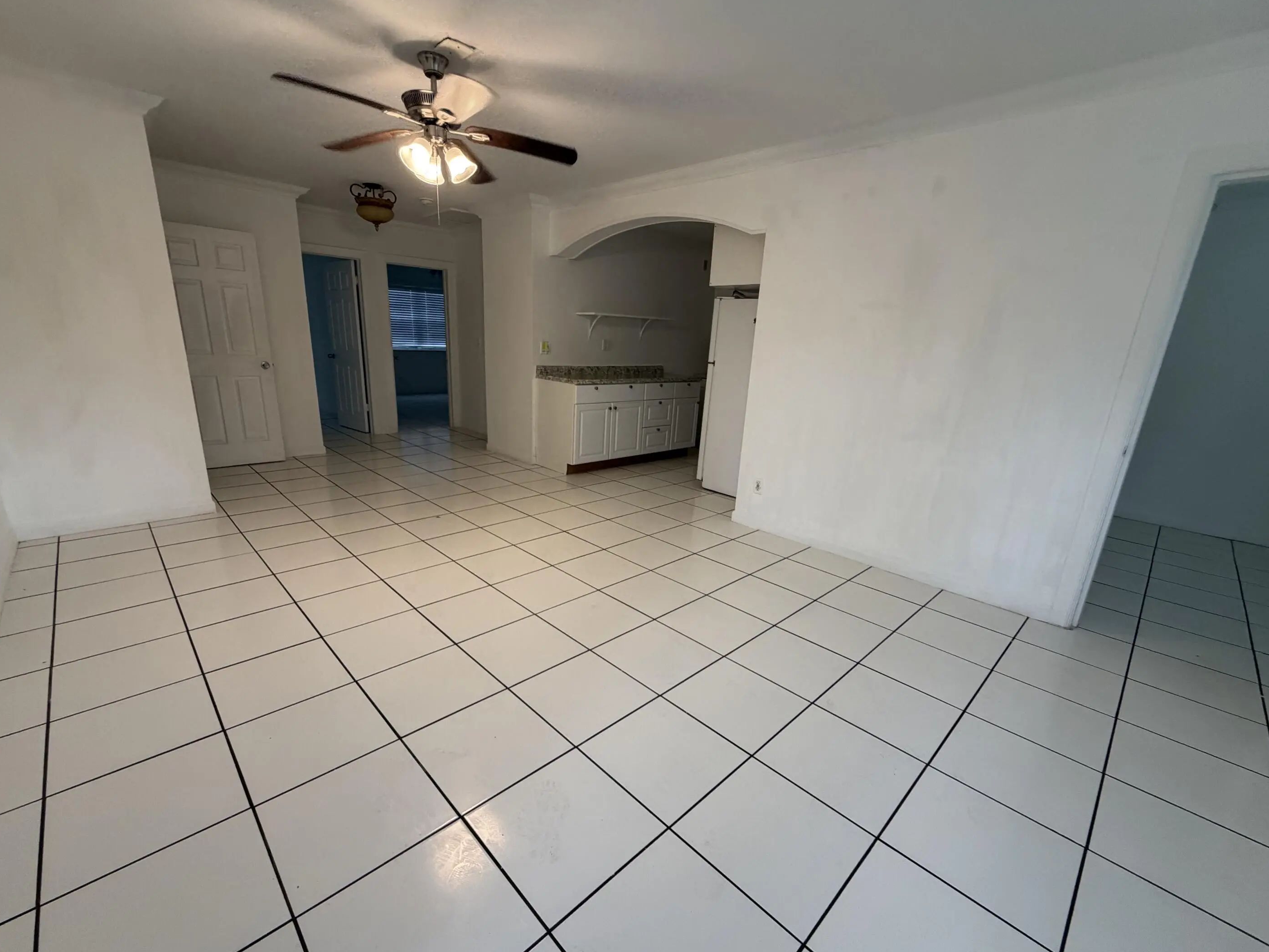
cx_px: 630
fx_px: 550
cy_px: 499
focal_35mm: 15
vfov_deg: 81.7
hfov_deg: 98.2
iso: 320
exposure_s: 1/120
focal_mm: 2.22
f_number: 2.2
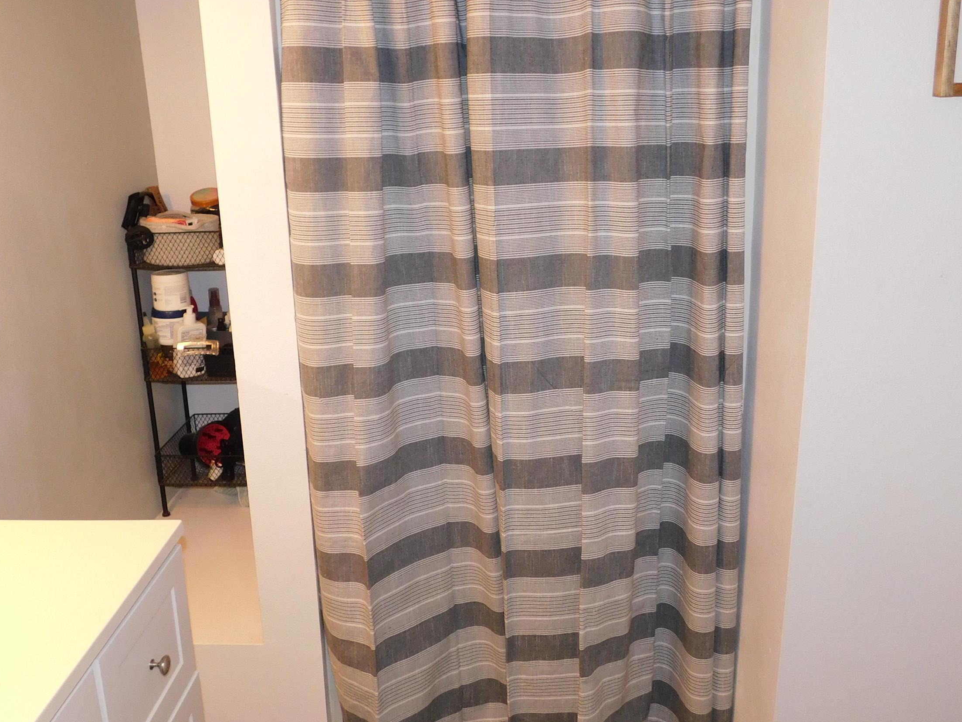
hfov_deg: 56.8
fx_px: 889
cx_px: 481
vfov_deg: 44.1
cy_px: 316
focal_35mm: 32
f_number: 3
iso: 200
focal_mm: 4
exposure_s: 1/30
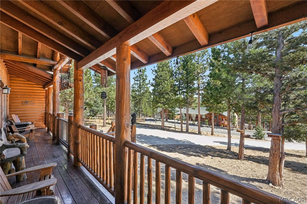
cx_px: 154
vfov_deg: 73.7
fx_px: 136
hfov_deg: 96.8
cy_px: 102
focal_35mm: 16
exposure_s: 1/125
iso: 400
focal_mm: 16
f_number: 8
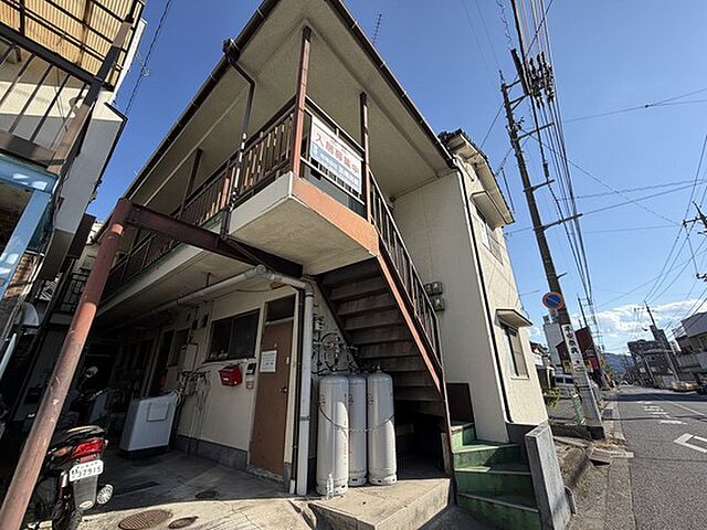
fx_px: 286
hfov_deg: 102.1
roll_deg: +0.8
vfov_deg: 85.7
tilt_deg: +20.9
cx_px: 354
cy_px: 265
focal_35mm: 14
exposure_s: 1/770
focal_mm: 2.22
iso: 25
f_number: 2.2
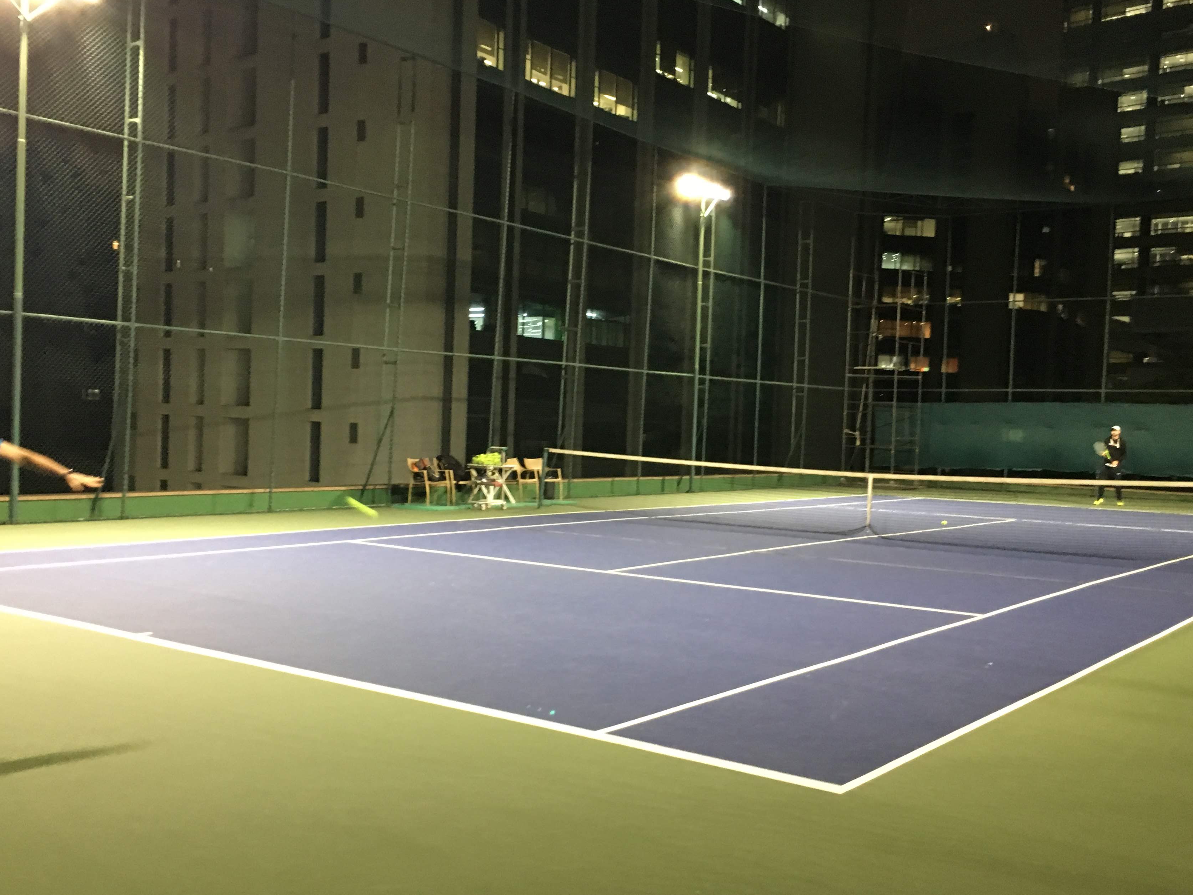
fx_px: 1206
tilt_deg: -1.5
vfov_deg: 40.7
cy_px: 457
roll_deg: -1.8
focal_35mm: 35
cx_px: 617
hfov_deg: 52.6
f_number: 2.2
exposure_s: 1/15
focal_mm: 4.15
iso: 200
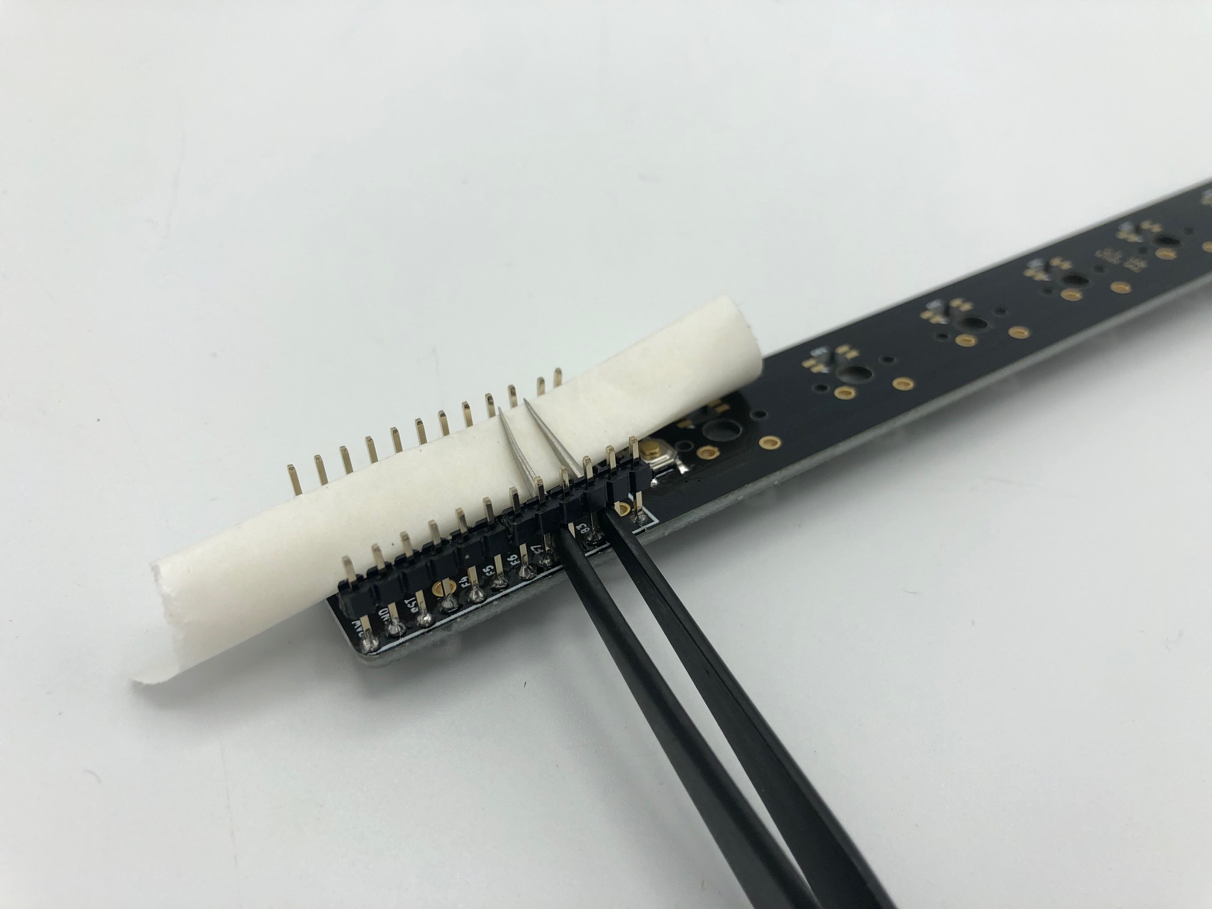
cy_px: 454
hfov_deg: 63.4
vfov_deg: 49.7
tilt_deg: -50.7
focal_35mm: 28
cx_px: 606
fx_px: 980
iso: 20
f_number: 1.8
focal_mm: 4
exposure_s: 1/838
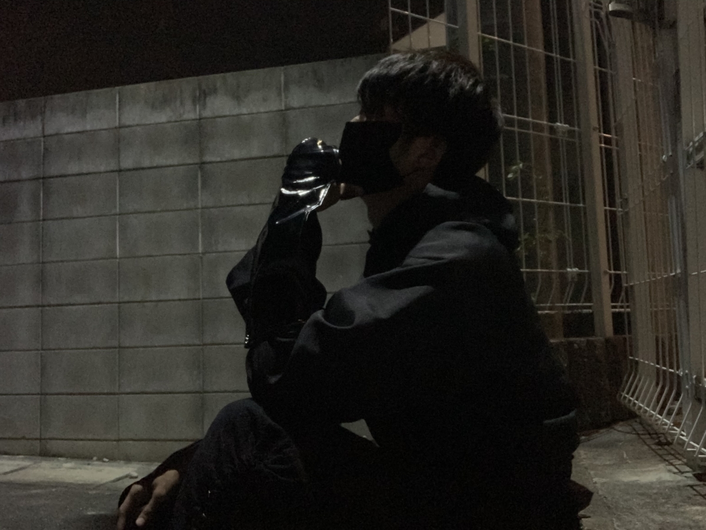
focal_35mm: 32
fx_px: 653
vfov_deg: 44.2
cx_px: 353
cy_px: 265
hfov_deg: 56.8
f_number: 2.2
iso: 1600
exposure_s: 1/15
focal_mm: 2.87
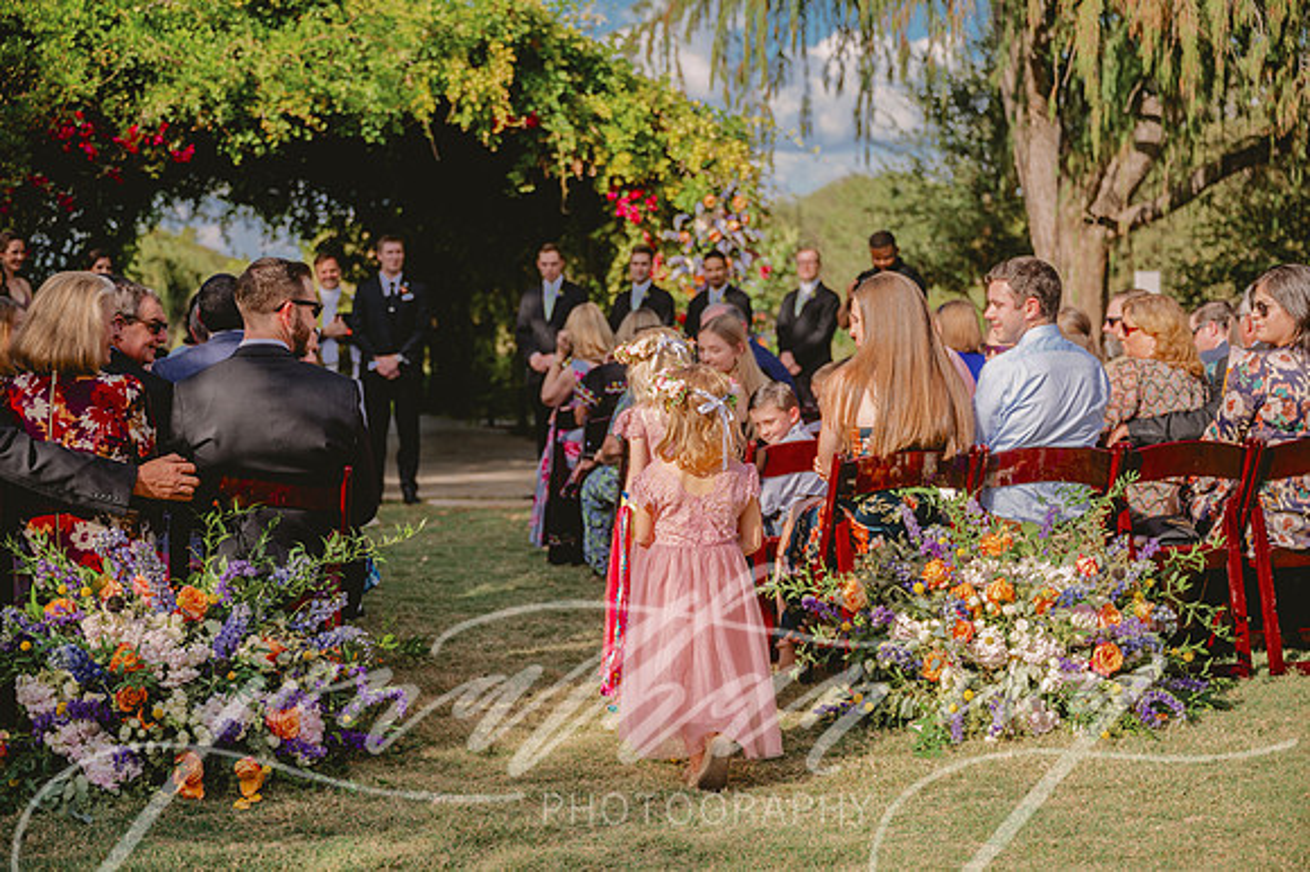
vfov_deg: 27.0
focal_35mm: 50
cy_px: 436
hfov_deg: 39.6
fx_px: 1818
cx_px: 655
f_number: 2.8
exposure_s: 1/1250
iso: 80
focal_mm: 50
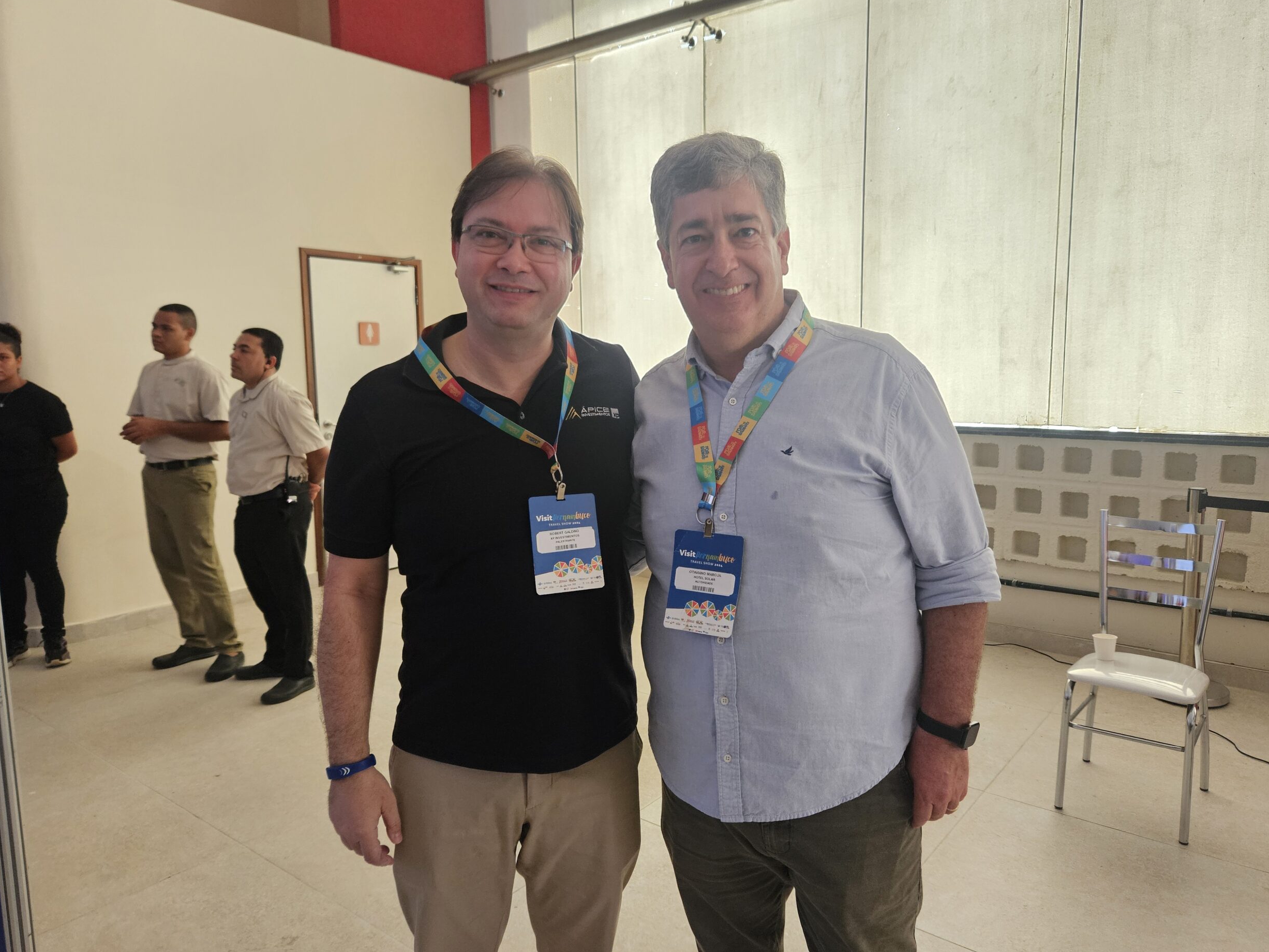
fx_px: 880
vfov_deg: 56.8
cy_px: 481
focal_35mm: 24
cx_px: 651
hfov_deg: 71.6
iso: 500
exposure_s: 1/240
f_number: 1.8
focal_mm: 5.4
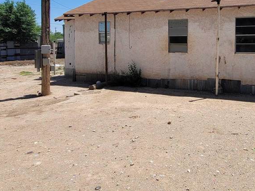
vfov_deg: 46.9
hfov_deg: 56.4
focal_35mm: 29
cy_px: 54
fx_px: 214
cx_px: 211
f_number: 2.2
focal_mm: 2.2
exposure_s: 1/2404
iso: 64
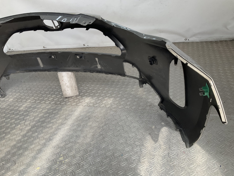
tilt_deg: -31.3
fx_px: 196
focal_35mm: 29
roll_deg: +9.9
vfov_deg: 48.2
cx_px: 117
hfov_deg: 61.7
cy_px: 88
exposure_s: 1/391
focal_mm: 3
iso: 16
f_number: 1.8
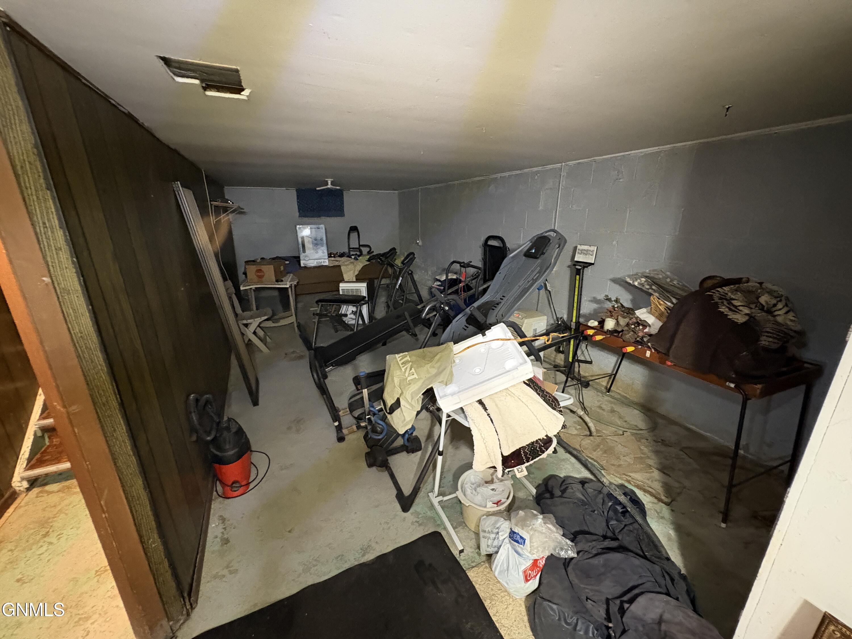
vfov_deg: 85.7
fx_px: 345
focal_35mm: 14
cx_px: 426
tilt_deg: -16.6
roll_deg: +0.1
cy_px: 320
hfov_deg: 102.1
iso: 1000
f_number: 2.2
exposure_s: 1/30
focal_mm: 2.22
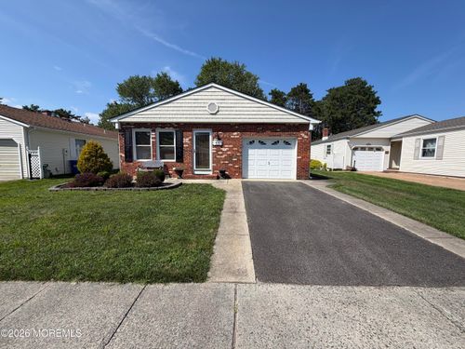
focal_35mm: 14
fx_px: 188
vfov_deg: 85.7
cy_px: 174
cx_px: 232
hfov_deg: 102.1
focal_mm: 2.22
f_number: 2.2
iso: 20
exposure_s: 1/853
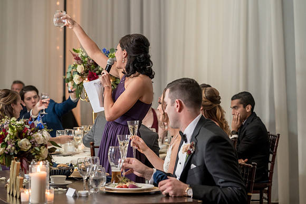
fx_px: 934
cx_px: 159
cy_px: 106
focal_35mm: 110
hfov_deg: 18.6
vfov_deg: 12.5
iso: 2000
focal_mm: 105
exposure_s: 1/200
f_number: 4
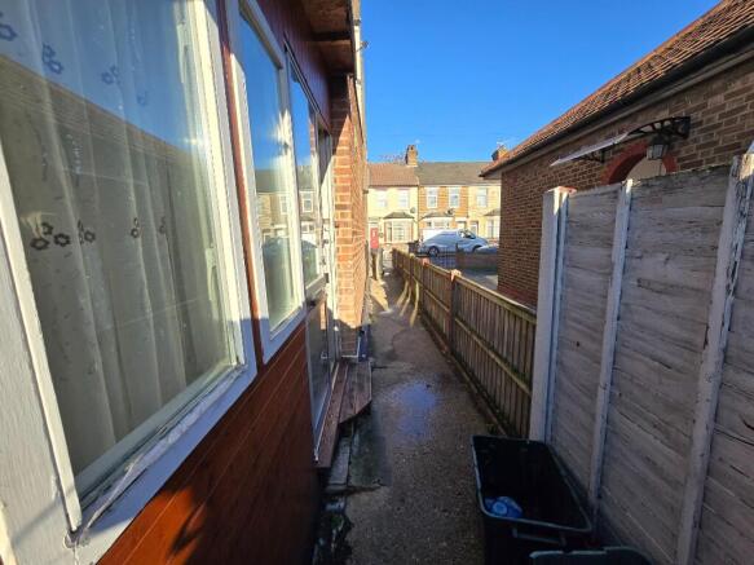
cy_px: 282
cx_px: 377
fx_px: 283
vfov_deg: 89.9
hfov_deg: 106.2
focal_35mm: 13
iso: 80
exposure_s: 1/2000
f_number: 2.2
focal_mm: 2.2
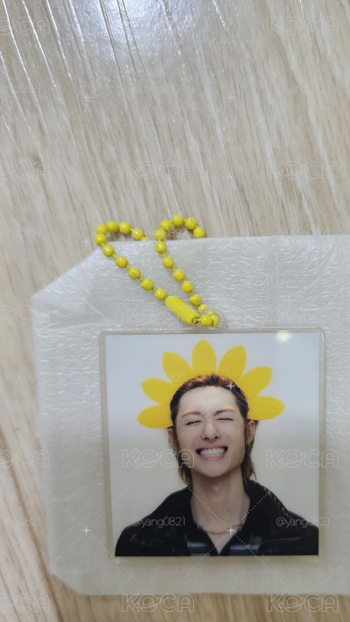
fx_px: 511
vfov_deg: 62.5
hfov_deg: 37.4
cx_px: 231
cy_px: 338
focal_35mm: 31
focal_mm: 6.3
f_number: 1.7
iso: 800
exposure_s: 1/60
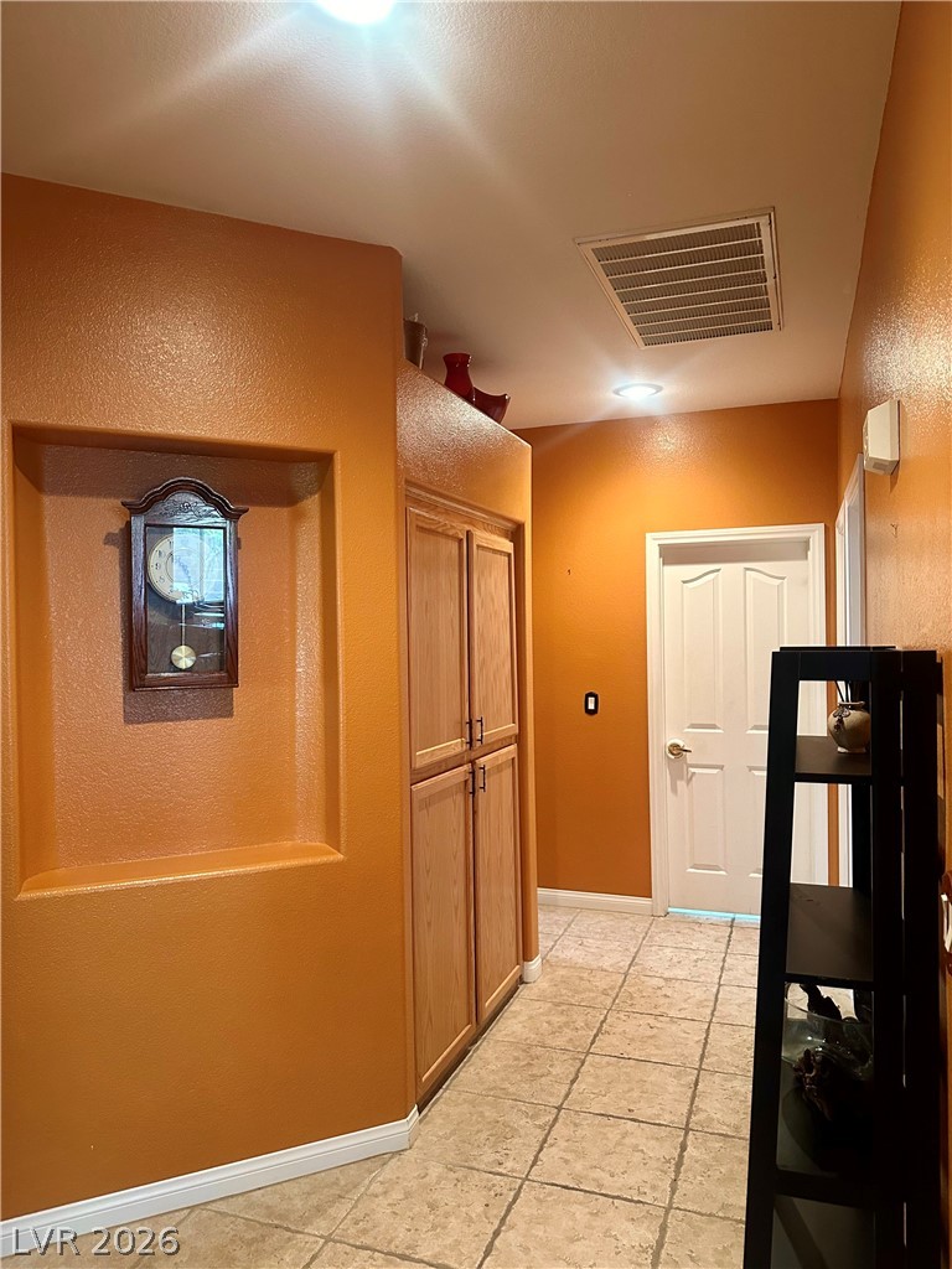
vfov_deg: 71.6
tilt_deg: -0.9
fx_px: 880
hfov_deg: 56.8
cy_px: 634
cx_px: 476
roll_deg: -0.6
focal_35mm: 24
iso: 500
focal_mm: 6.86
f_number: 1.78
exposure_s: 1/60
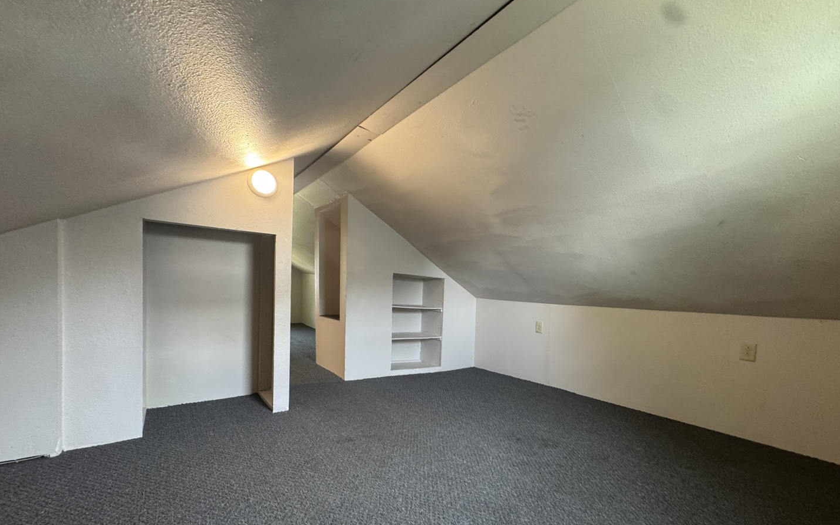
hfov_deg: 101.5
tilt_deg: -2.5
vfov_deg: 74.0
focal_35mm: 15
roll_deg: -2.6
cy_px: 315
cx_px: 423
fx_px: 343
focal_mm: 2.22
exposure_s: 1/60
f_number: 2.2
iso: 500
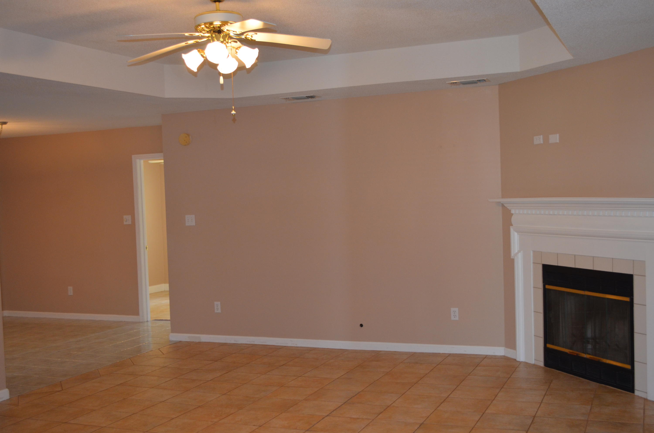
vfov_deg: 31.8
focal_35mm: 42
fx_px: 761
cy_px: 216
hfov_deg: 46.5
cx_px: 327
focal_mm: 28
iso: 640
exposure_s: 1/60
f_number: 4.5
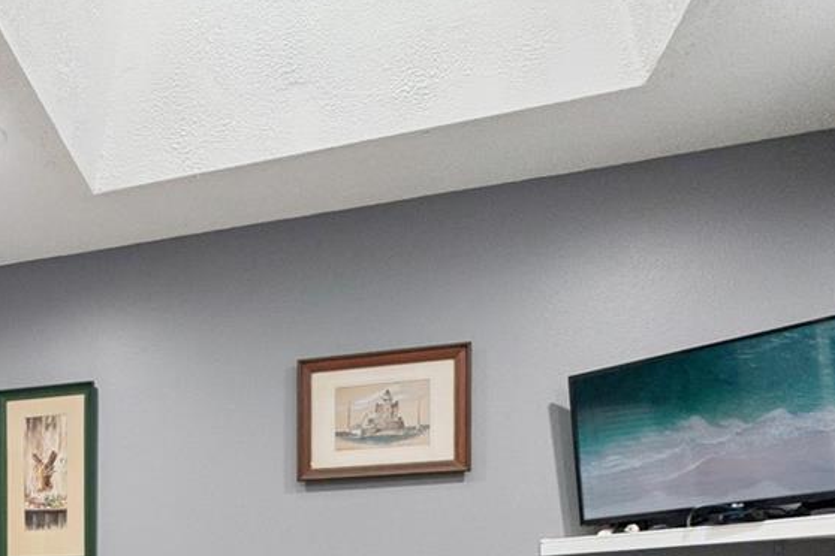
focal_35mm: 43
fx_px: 997
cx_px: -172
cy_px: 611
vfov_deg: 28.4
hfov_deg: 35.5
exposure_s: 1/125
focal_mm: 10
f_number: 2.8
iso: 500
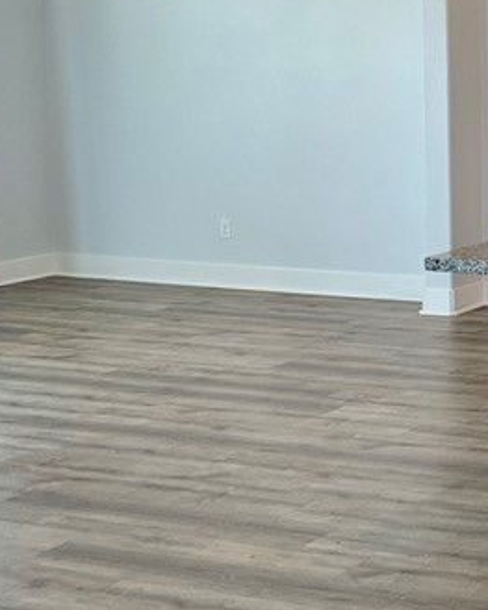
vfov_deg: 23.8
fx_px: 1427
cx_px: 833
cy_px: 124
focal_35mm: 79
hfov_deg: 16.7
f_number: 1.8
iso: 80
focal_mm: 4.25
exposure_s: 1/120
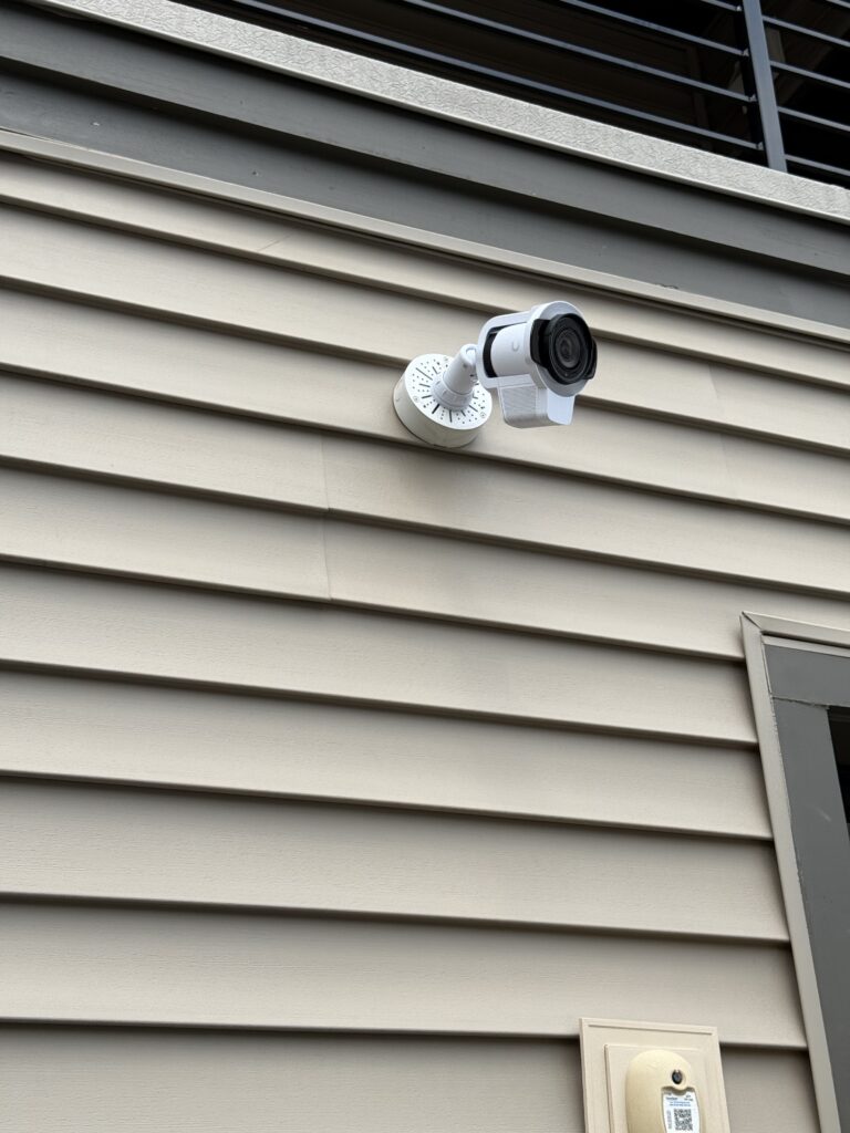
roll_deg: +2.8
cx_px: 425
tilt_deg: +28.7
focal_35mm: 48
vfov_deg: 39.7
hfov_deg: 30.3
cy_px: 566
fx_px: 1572
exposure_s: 1/2577
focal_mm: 6.76
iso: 64
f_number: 1.78
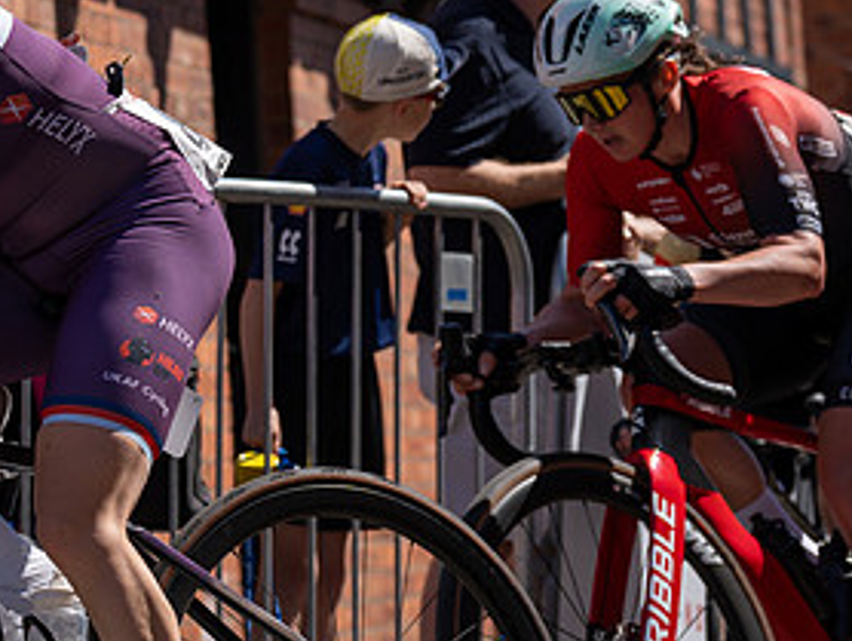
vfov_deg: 7.6
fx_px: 4804
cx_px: -165
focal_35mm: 195
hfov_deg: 10.0
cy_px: 11
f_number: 4
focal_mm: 82
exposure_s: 1/1600
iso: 100
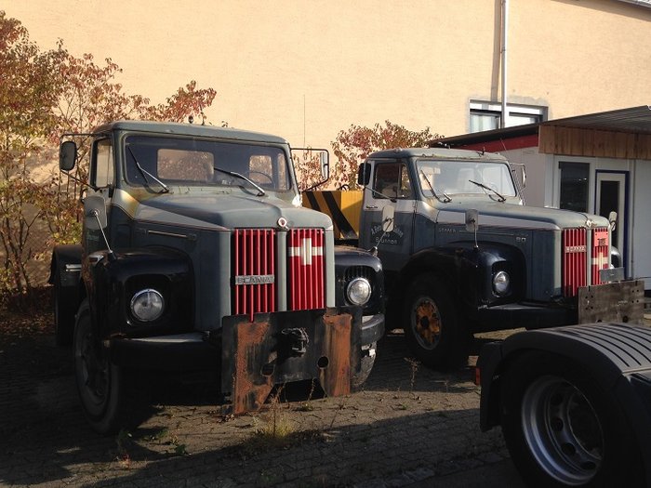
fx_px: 621
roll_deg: +0.7
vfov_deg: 42.9
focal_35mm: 33
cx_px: 326
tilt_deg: -2.5
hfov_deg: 55.4
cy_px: 244
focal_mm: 4.12
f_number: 2.4
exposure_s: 1/1130
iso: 50
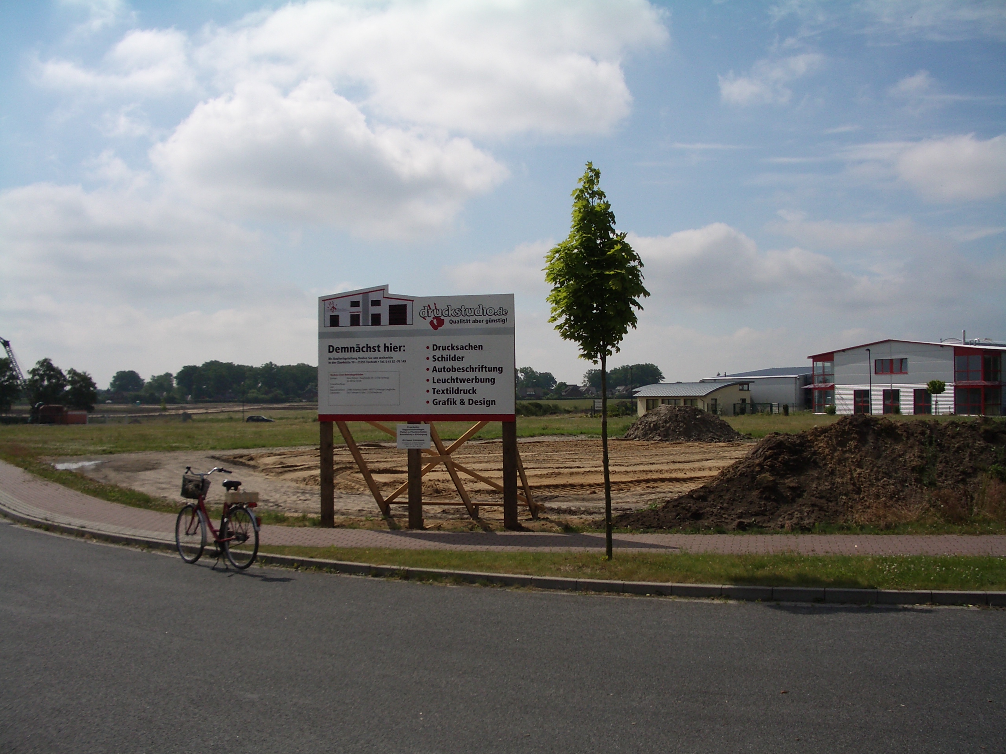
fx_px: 1017
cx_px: 503
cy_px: 377
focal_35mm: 35
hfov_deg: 52.6
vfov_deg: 40.7
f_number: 4.3
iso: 80
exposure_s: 1/1250
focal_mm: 5.8
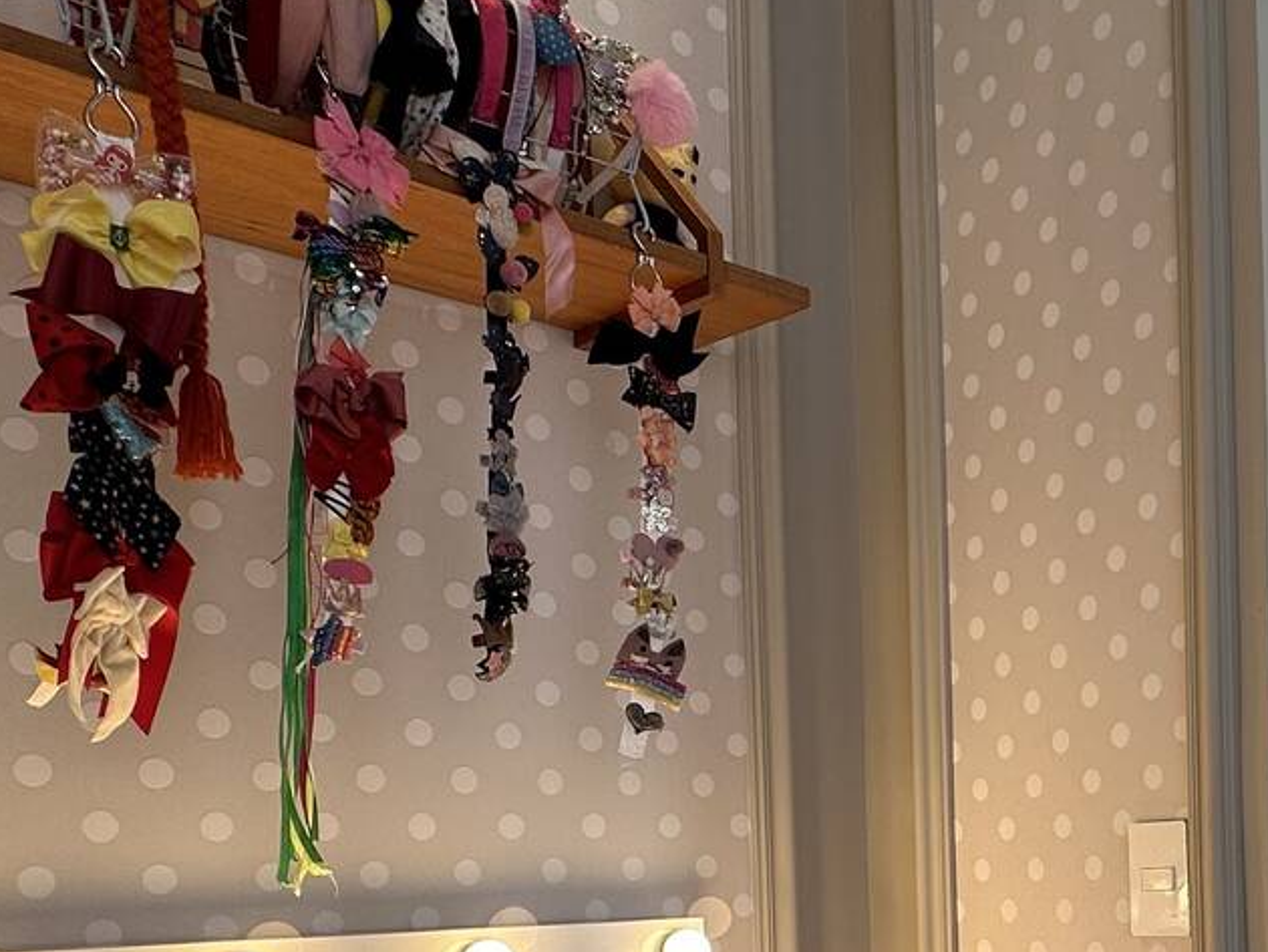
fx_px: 1173
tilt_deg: -0.8
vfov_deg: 40.6
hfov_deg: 50.2
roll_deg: +0.8
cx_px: 1149
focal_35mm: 32
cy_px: 869
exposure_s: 1/121
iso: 40
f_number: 2.2
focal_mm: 2.22
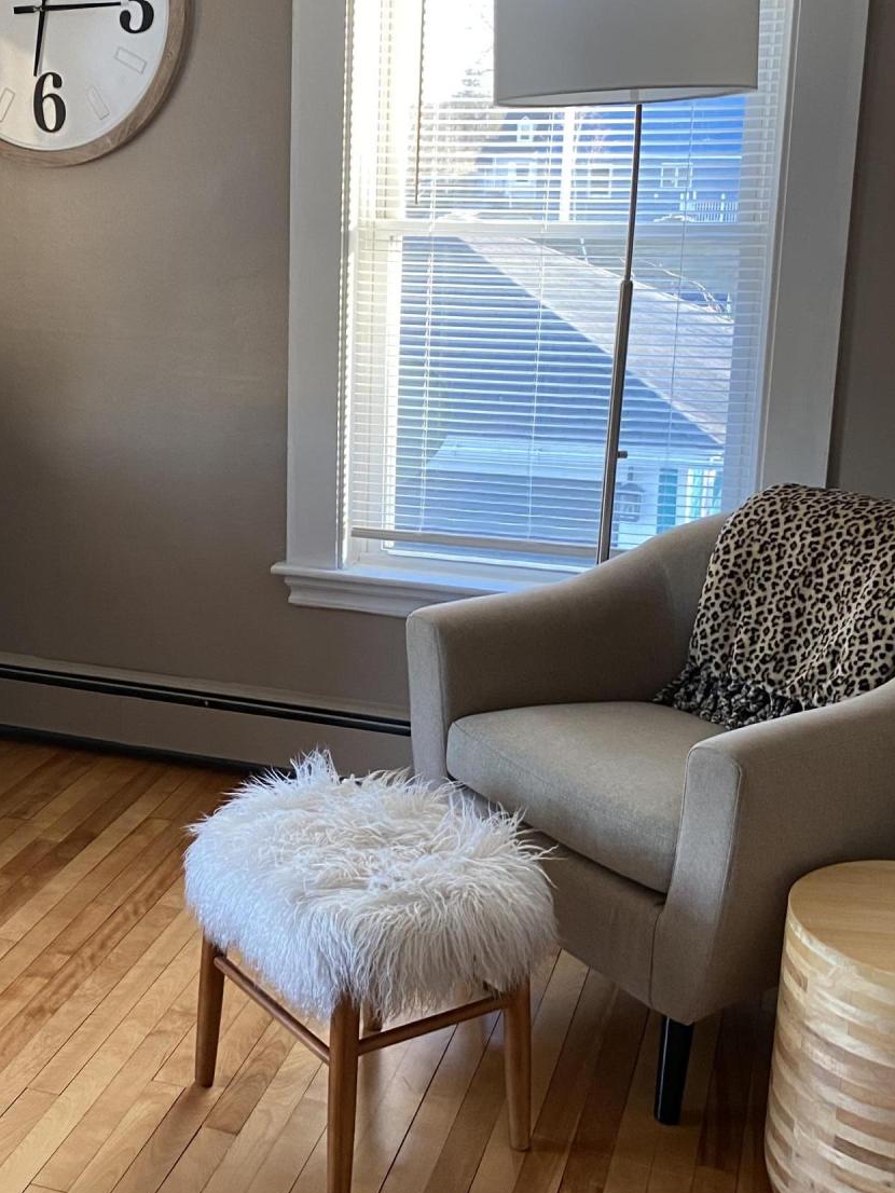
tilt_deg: -13.8
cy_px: 525
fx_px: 1620
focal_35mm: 47
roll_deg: +0.6
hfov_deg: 30.3
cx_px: 204
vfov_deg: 40.4
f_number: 1.8
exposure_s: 1/76
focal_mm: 4.25
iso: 125
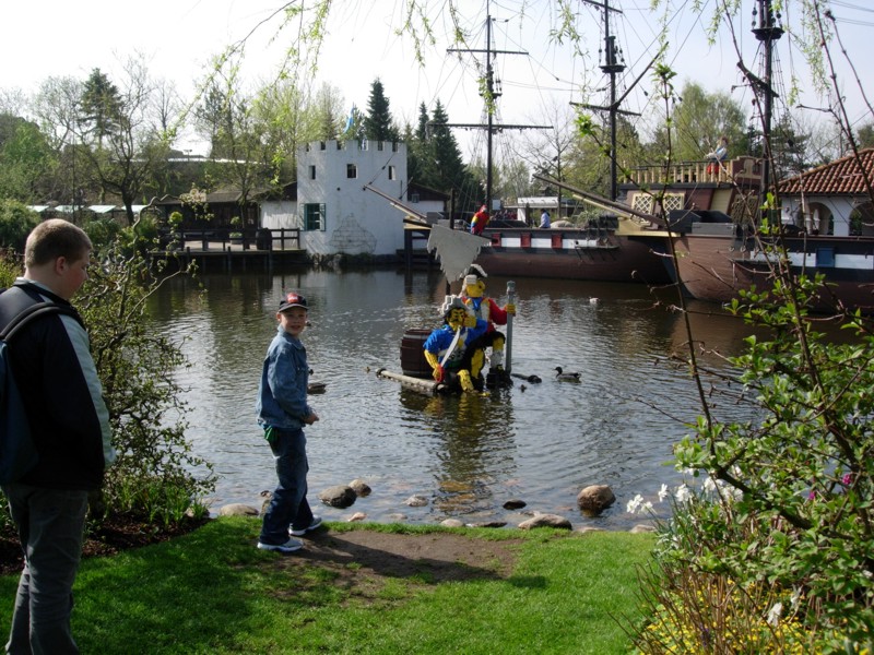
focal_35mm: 38
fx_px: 959
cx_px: 437
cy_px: 328
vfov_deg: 37.7
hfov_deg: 49.0
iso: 64
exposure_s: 1/430
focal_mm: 7.8
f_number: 4.8
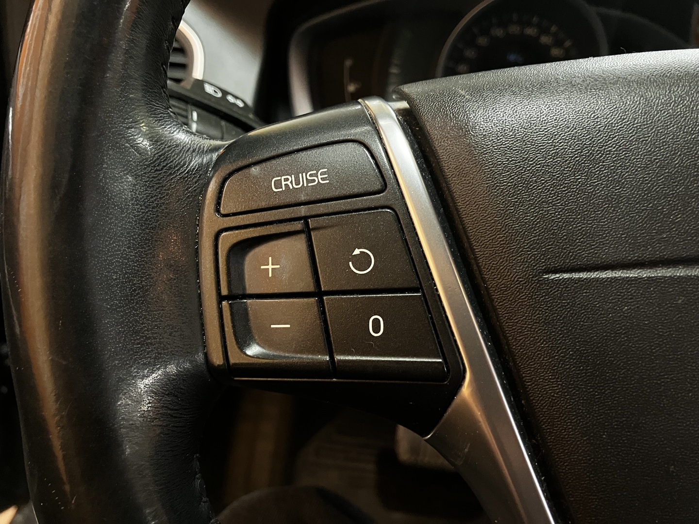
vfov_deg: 49.7
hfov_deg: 63.4
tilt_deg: -27.5
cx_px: 350
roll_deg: -7.9
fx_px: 565
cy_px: 262
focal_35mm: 28
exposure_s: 1/33
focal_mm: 3.99
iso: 320
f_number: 1.8
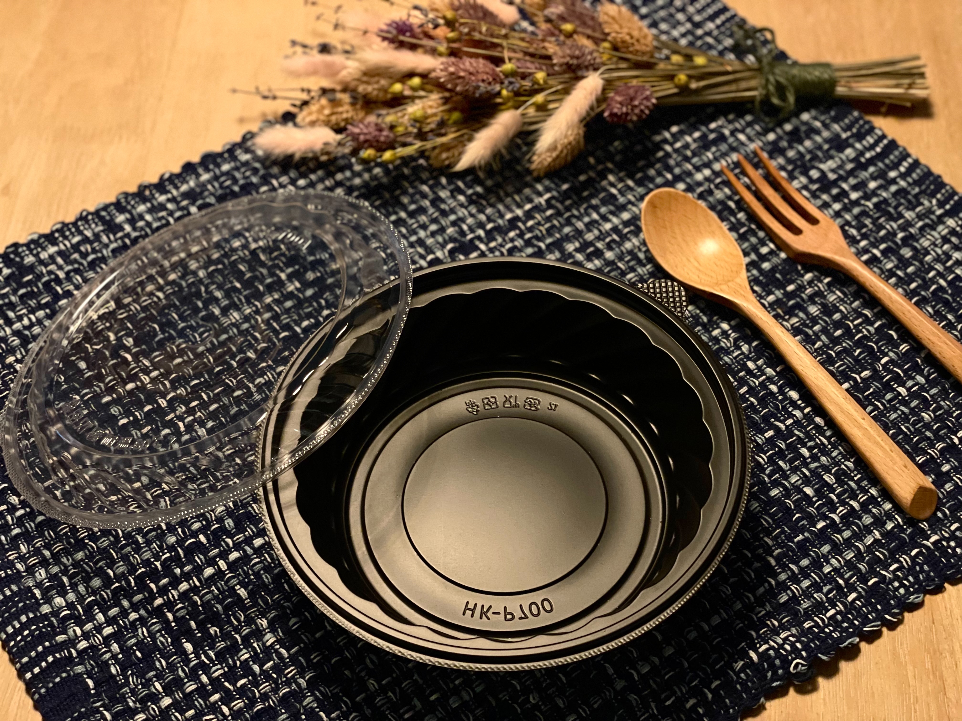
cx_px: 481
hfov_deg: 36.8
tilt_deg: -53.7
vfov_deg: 28.0
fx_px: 1445
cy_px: 360
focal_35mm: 52
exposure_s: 1/30
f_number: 2
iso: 400
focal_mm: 6
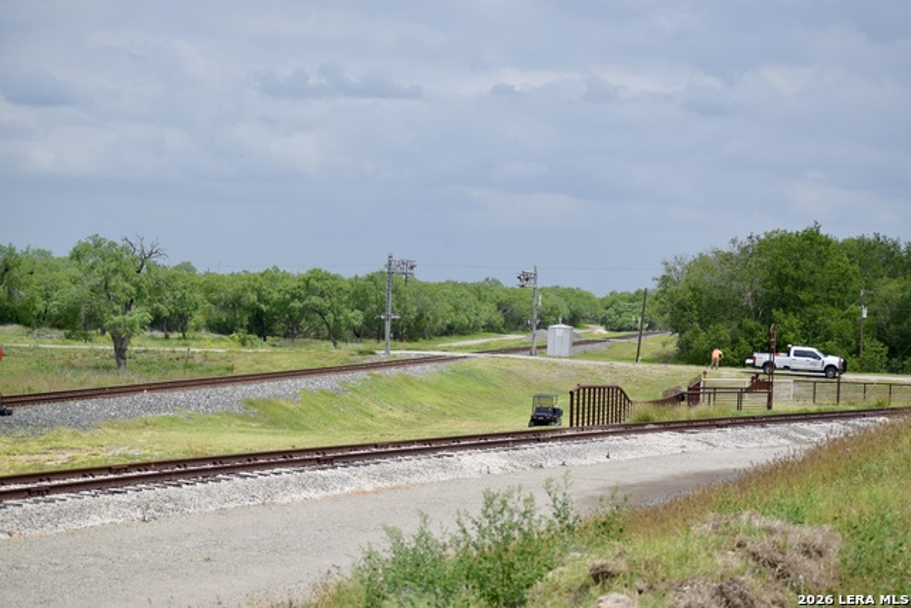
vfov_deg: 16.6
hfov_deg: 24.6
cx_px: 456
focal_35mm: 82
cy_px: 304
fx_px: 2088
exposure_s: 1/2500
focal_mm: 55
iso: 200
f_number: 4
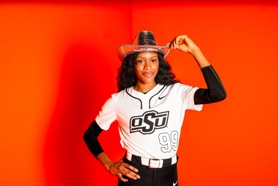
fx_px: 409
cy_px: 93
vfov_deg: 25.5
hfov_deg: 37.5
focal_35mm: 53
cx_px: 139
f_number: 9
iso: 160
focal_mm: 53
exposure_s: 1/200
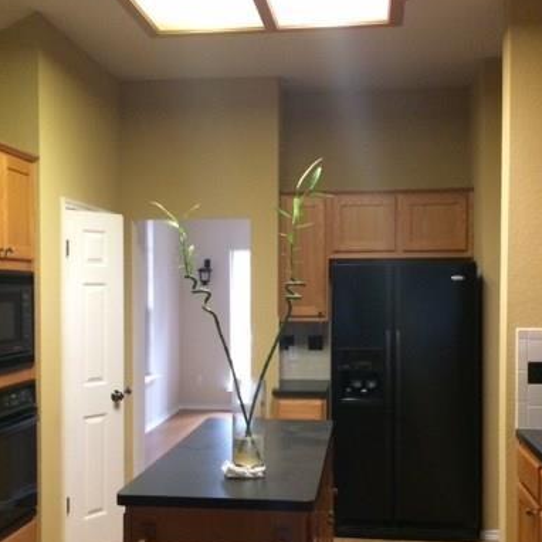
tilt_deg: -1.6
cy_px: 301
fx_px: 762
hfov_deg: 39.2
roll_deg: +1.1
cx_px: 270
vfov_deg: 39.1
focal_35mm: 43
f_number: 2.2
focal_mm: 4.15
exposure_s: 1/30
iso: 320
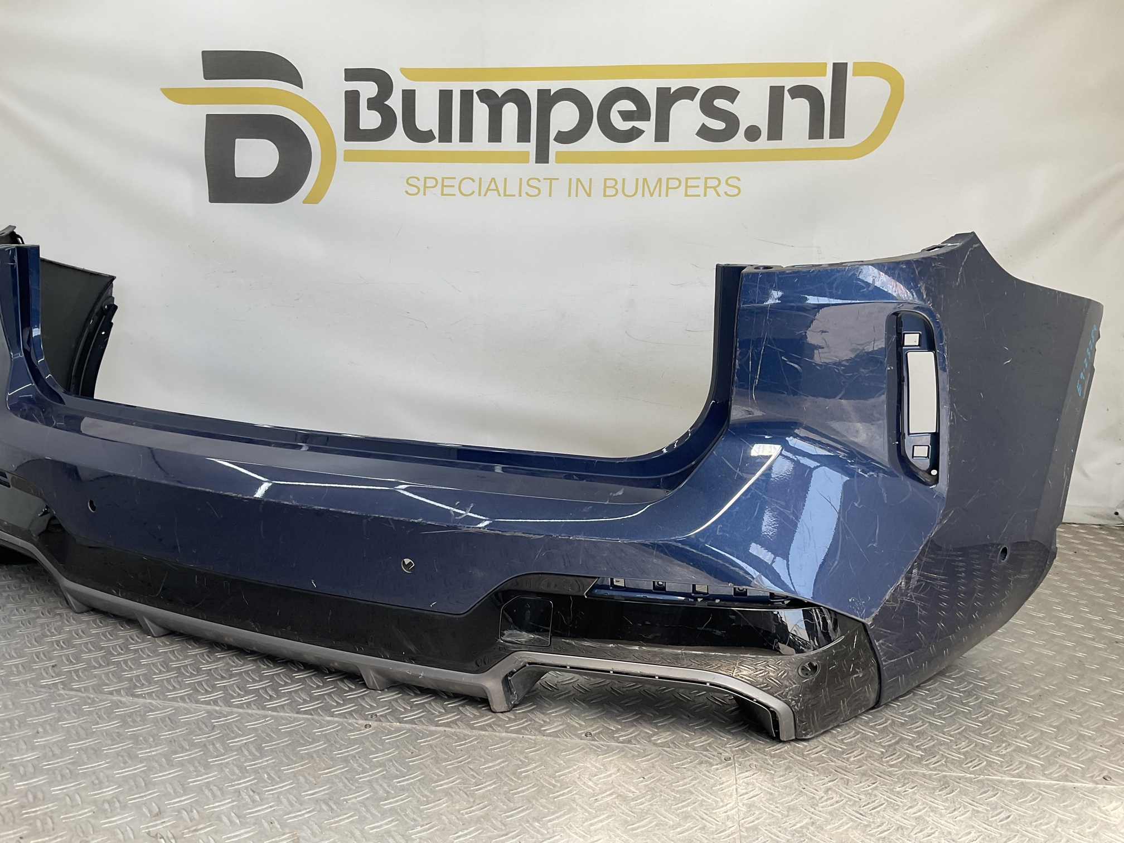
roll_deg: -2.6
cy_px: 422
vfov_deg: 48.2
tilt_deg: -9.7
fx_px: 942
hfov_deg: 61.7
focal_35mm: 29
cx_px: 562
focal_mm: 3
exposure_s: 1/173
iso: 16
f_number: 1.8
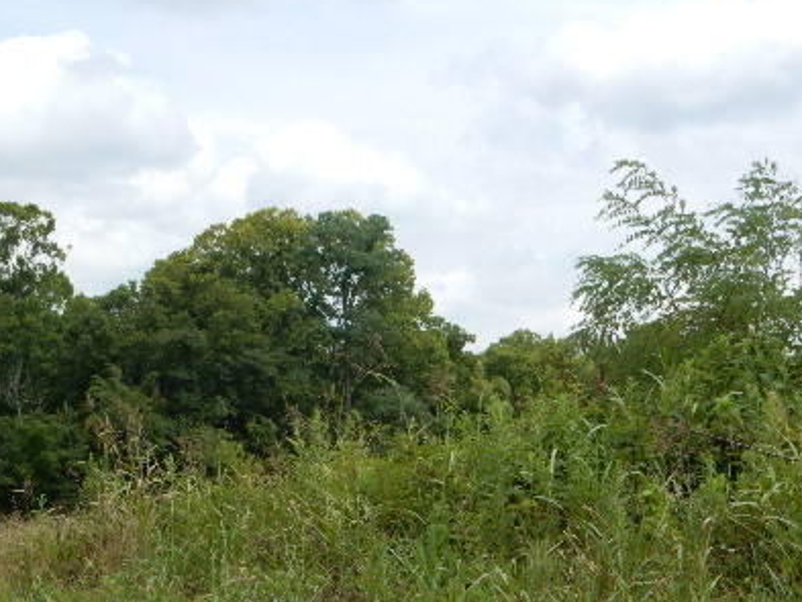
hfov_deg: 23.5
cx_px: 318
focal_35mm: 83
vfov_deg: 17.7
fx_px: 1924
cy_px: 461
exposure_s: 1/640
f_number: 4.8
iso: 125
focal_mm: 9
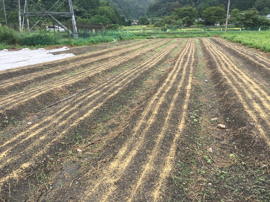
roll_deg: +1.9
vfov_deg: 48.2
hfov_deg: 61.7
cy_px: 101
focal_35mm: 29
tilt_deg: -16.8
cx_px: 135
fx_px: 226
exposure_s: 1/412
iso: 32
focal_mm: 4.15
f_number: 2.2
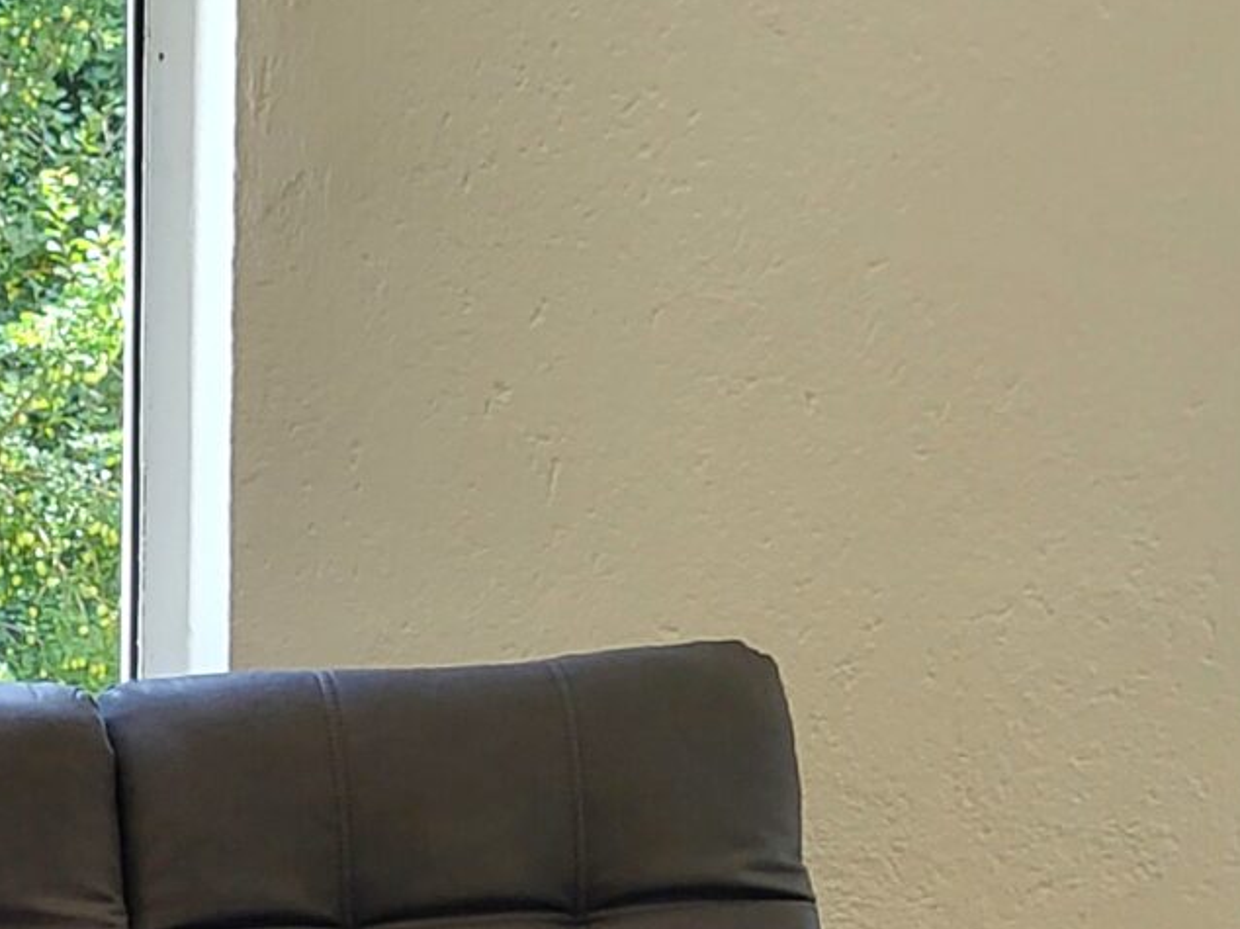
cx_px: -268
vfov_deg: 12.8
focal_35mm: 105
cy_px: 1649
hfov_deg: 17.8
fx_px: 3760
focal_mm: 5.4
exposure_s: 1/120
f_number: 1.8
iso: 100
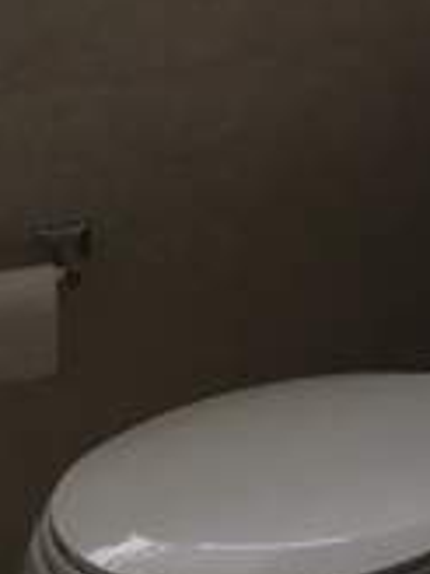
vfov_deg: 16.4
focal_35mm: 113
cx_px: 640
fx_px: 1872
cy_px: -186
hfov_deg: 12.5
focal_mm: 4.15
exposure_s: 1/120
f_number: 2.2
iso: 25
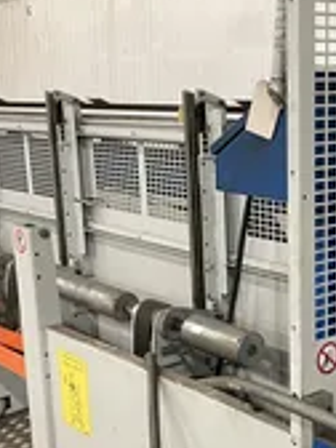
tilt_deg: -13.6
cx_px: 264
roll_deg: +2.9
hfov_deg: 23.3
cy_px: 299
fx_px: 802
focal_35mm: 62
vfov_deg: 31.0
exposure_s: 1/40
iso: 400
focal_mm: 4.2
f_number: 1.6
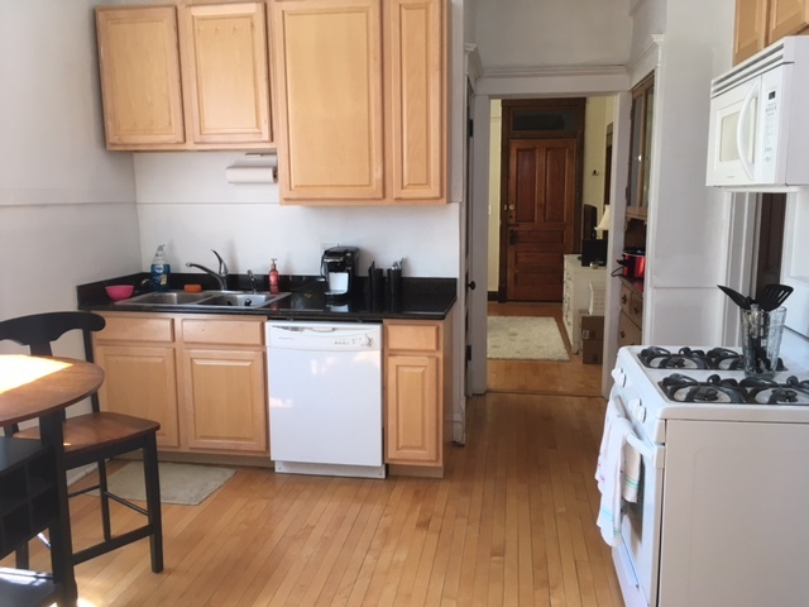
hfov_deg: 61.7
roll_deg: +0.3
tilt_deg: -8.5
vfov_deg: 48.2
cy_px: 304
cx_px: 404
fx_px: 678
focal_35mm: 29
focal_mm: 4.15
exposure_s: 1/30
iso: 25
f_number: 2.2
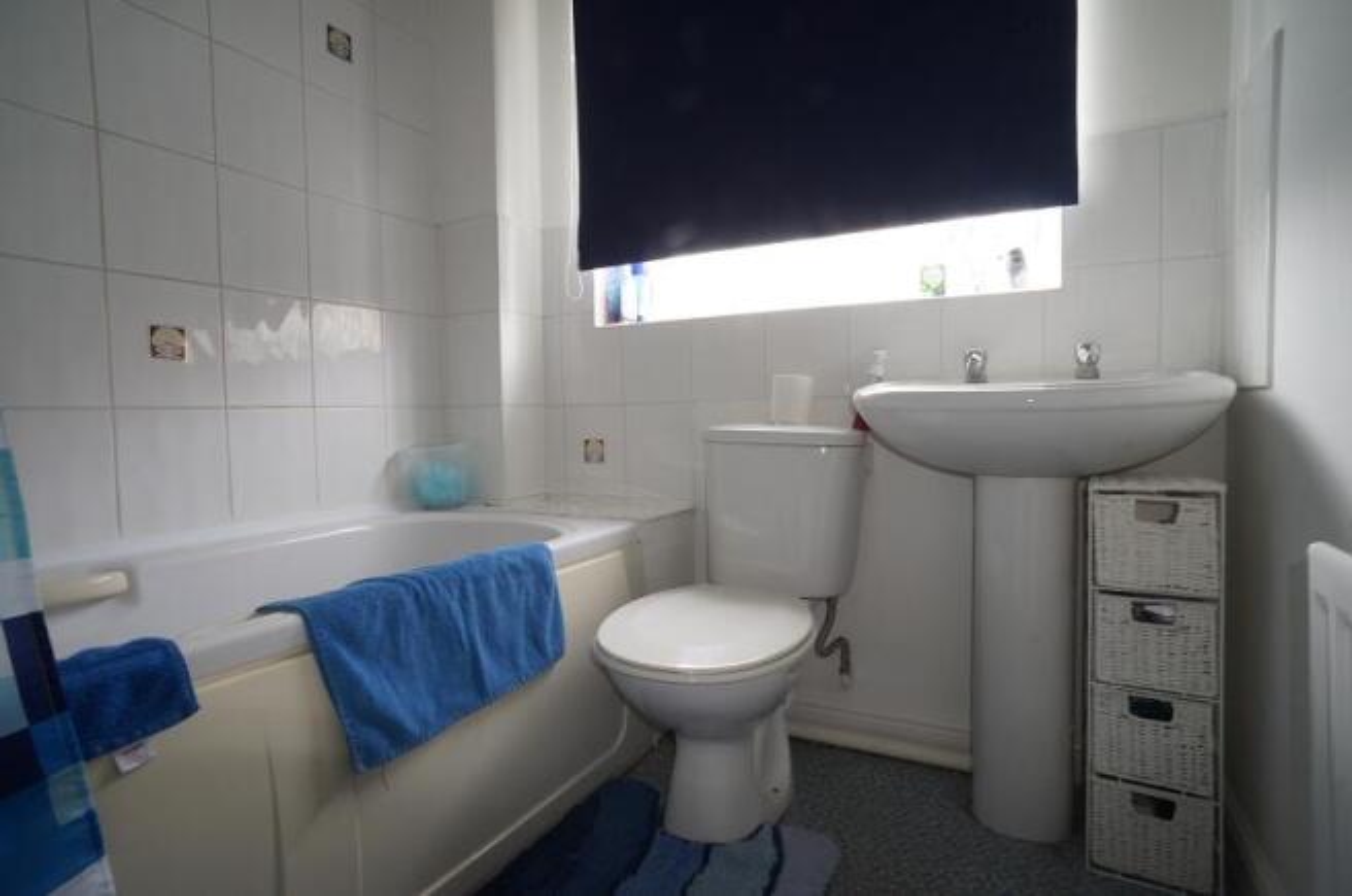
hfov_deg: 73.8
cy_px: 448
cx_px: 676
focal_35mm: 24
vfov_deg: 53.0
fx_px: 900
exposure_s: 1/2
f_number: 16
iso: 200
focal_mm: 16
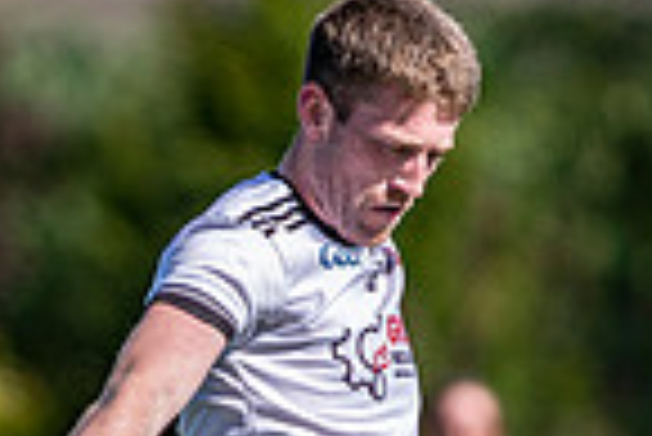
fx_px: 39666
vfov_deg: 0.6
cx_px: 36
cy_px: 744
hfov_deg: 0.9
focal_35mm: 2188
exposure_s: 1/2000
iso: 100
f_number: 2.8
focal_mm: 300
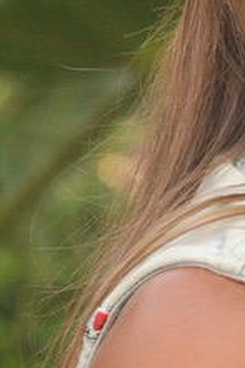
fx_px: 7918
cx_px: 502
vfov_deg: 2.7
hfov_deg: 1.8
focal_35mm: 774
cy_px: 389
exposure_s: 1/160
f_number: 6.3
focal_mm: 105
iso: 640
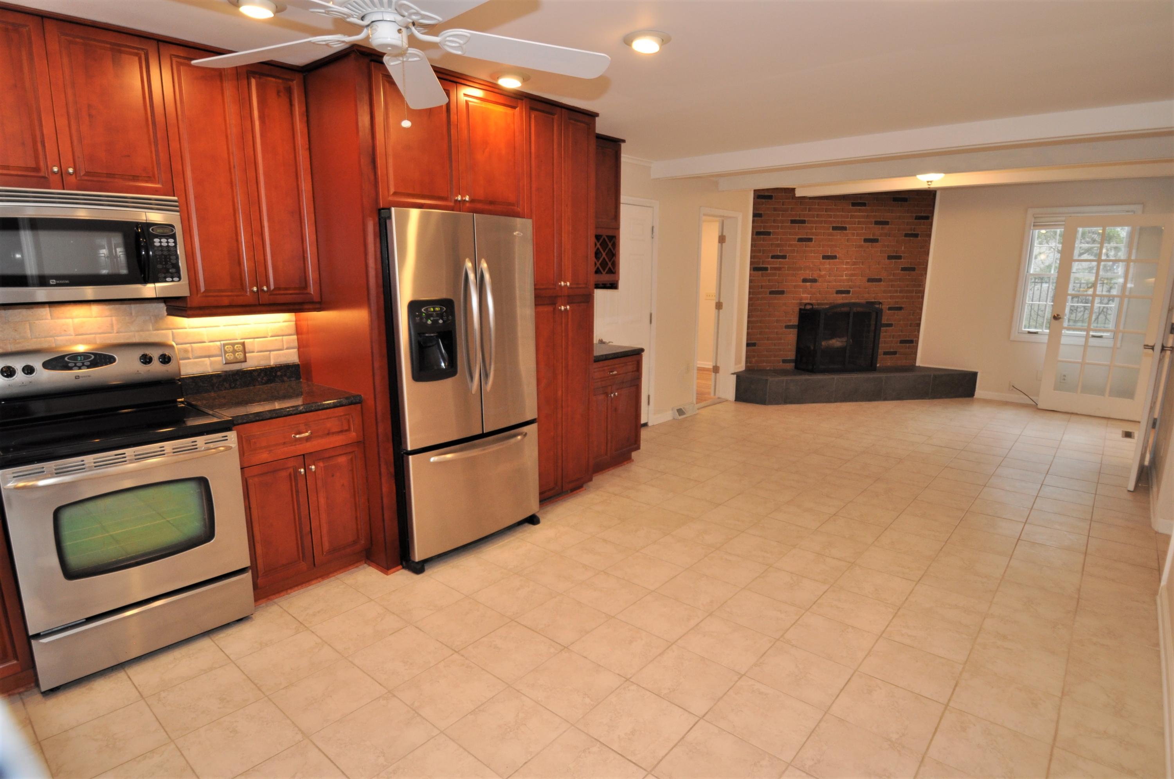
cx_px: 587
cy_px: 390
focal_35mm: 18
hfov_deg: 90.1
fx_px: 586
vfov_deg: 67.2
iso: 400
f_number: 4
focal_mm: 12
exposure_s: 1/60
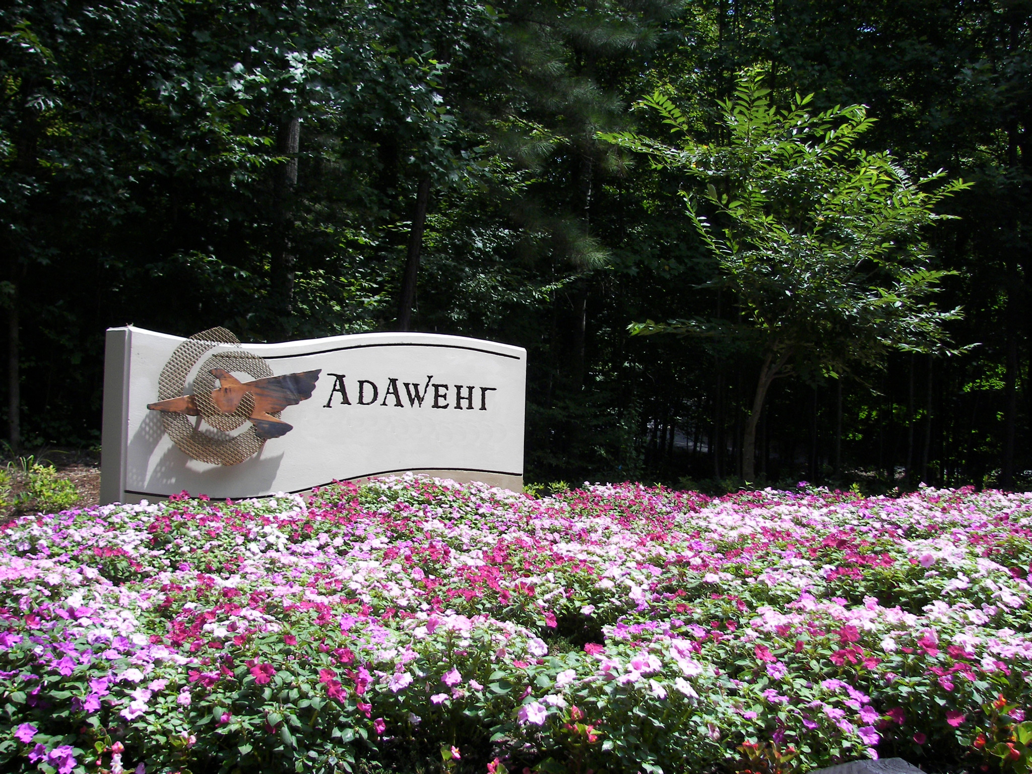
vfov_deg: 39.7
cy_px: 387
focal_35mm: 36
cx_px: 516
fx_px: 1073
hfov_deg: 51.4
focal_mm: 6
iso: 64
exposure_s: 1/640
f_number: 2.8
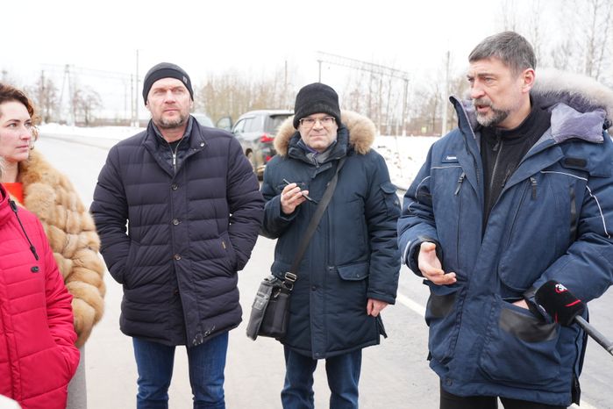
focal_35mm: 38
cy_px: 204
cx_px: 306
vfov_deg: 35.1
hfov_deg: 50.7
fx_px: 647
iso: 800
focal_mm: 38
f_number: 5.6
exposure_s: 1/160
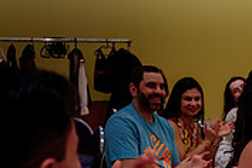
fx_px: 840
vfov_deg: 11.3
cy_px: 170
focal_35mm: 120
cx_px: 396
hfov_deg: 15.5
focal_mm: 35
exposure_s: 1/100
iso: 200
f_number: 3.2
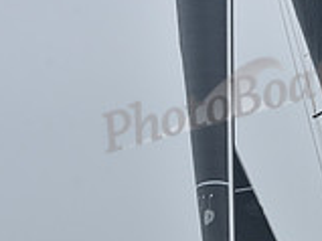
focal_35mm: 281
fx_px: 2612
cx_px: 494
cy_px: 364
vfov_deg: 5.2
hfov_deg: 6.9
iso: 250
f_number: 9
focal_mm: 80
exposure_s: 1/800
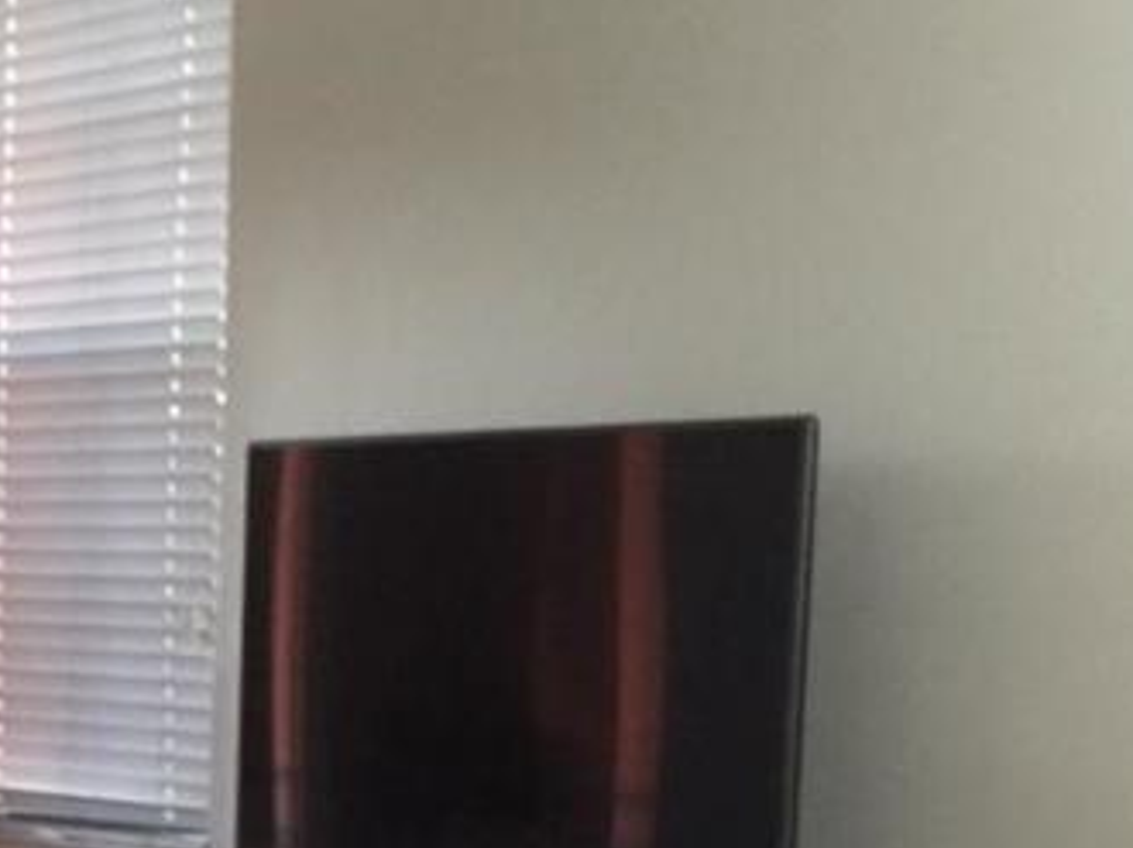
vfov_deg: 12.0
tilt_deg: -7.0
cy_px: 1095
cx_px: -379
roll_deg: -0.9
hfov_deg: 15.6
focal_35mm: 120
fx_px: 3925
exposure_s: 1/10
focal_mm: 4.15
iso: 100
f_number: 2.2
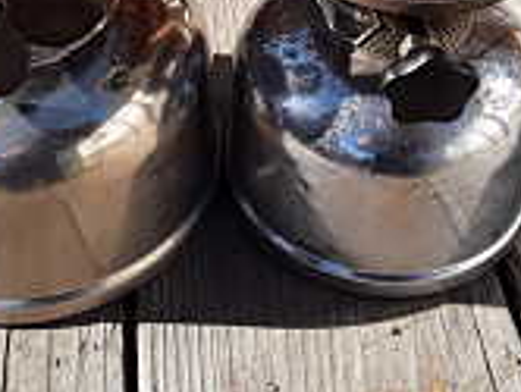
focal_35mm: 65
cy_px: -3
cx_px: 232
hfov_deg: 29.8
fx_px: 980
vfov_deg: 21.8
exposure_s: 1/723
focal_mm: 2.91
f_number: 1.9
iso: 40
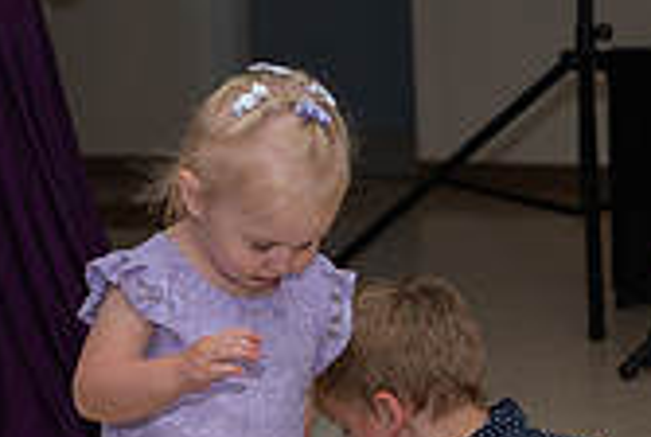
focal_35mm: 156
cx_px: 593
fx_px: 2826
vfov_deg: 8.8
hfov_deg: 13.0
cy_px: 466
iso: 800
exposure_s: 1/125
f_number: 3.5
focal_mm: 45
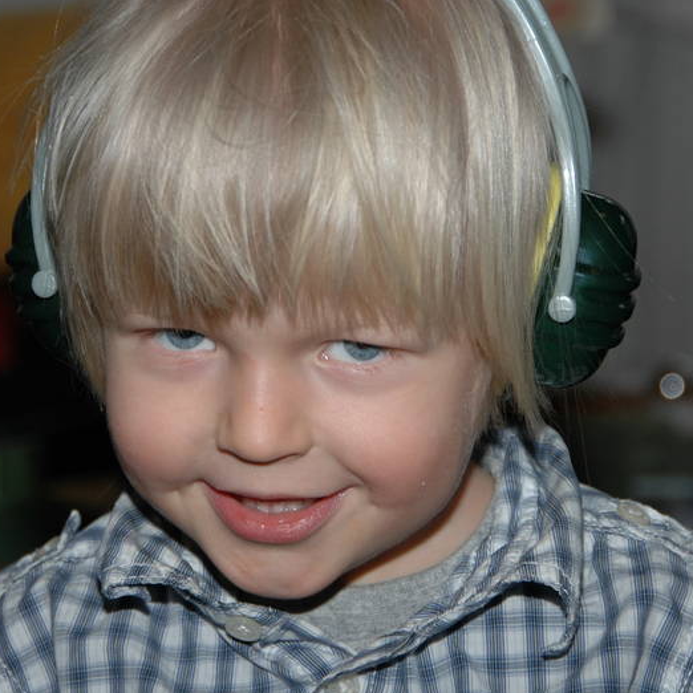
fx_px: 4417
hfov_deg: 9.0
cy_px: 270
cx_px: 305
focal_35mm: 195
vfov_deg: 9.0
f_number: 5.3
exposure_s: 1/60
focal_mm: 80
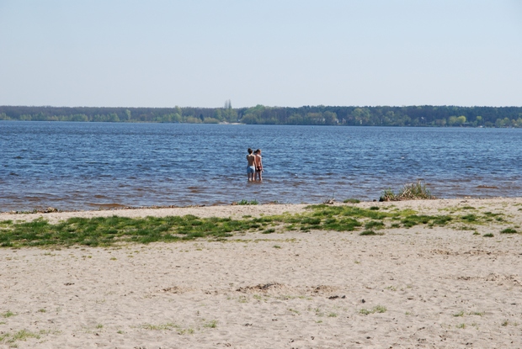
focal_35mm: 105
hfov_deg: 19.4
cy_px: 174
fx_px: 1524
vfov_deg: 13.1
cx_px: 261
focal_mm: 70
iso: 250
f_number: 9
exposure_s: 1/400
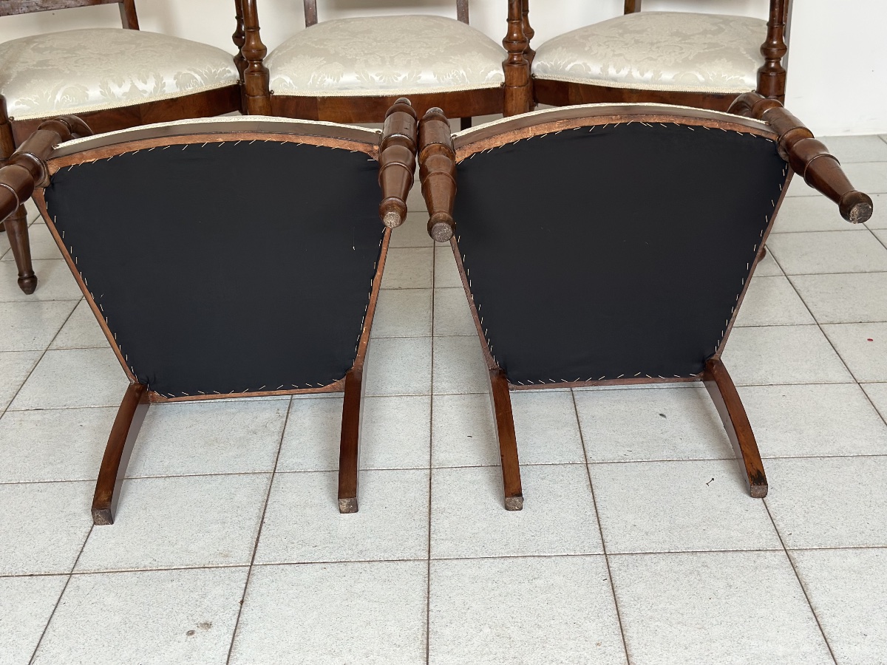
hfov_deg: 39.7
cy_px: 332
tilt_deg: -23.6
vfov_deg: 30.3
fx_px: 1230
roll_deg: +2.5
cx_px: 444
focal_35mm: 48
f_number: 1.78
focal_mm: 6.86
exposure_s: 1/60
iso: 125
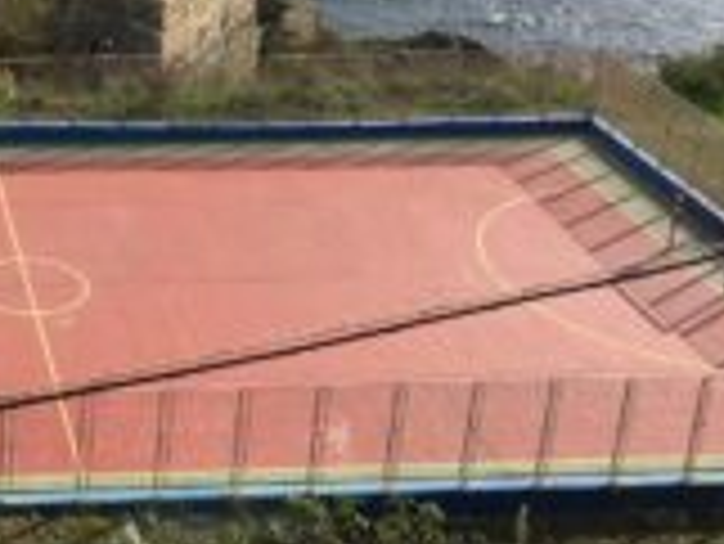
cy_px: 94
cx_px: -54
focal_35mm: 72
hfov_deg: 25.3
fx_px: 1507
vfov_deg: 20.2
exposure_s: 1/1883
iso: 32
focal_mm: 4.15
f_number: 2.2
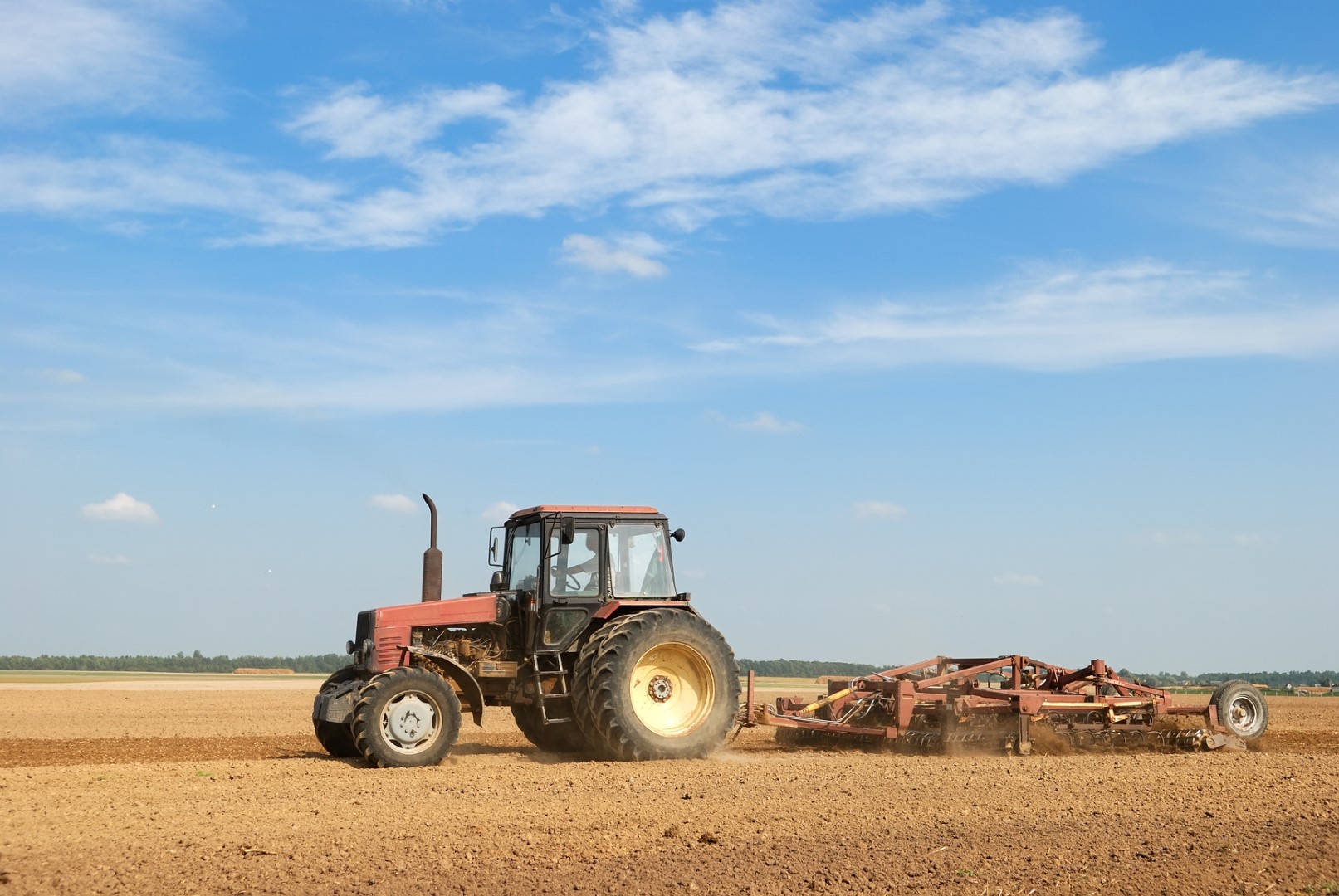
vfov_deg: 30.0
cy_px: 448
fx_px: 1676
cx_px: 670
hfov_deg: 43.6
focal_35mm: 45
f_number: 4
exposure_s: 1/750
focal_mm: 30
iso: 100
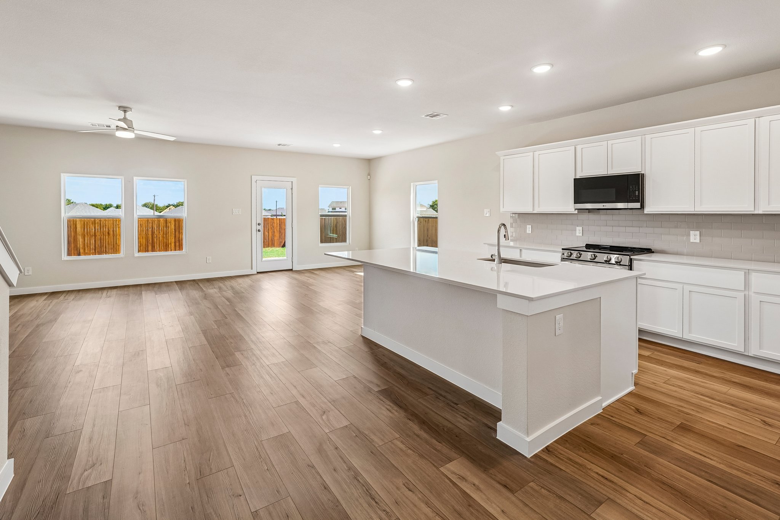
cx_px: 390
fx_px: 347
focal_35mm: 16
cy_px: 260
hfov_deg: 96.7
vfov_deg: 73.7
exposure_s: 1/30
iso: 250
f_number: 8
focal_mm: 16
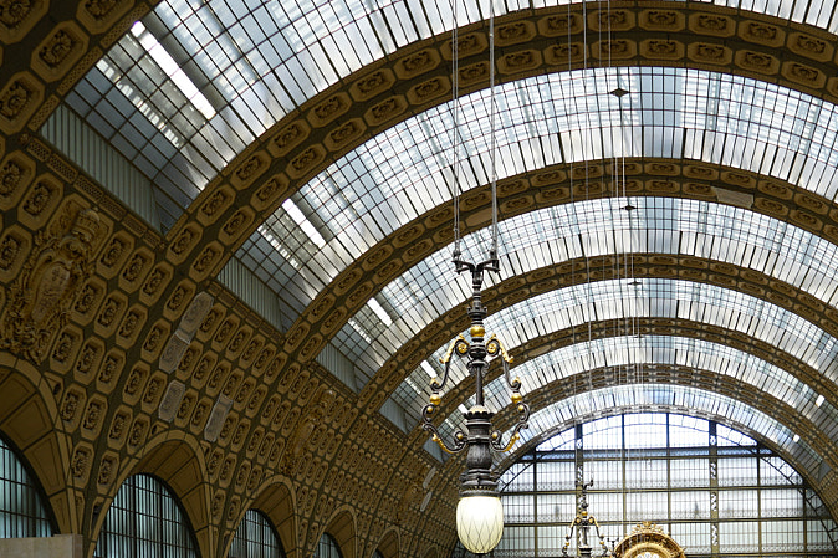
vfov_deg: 22.3
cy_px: 634
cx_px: 588
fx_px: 1326
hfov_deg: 34.6
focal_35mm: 57
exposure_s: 1/60
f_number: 4
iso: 100
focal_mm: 24
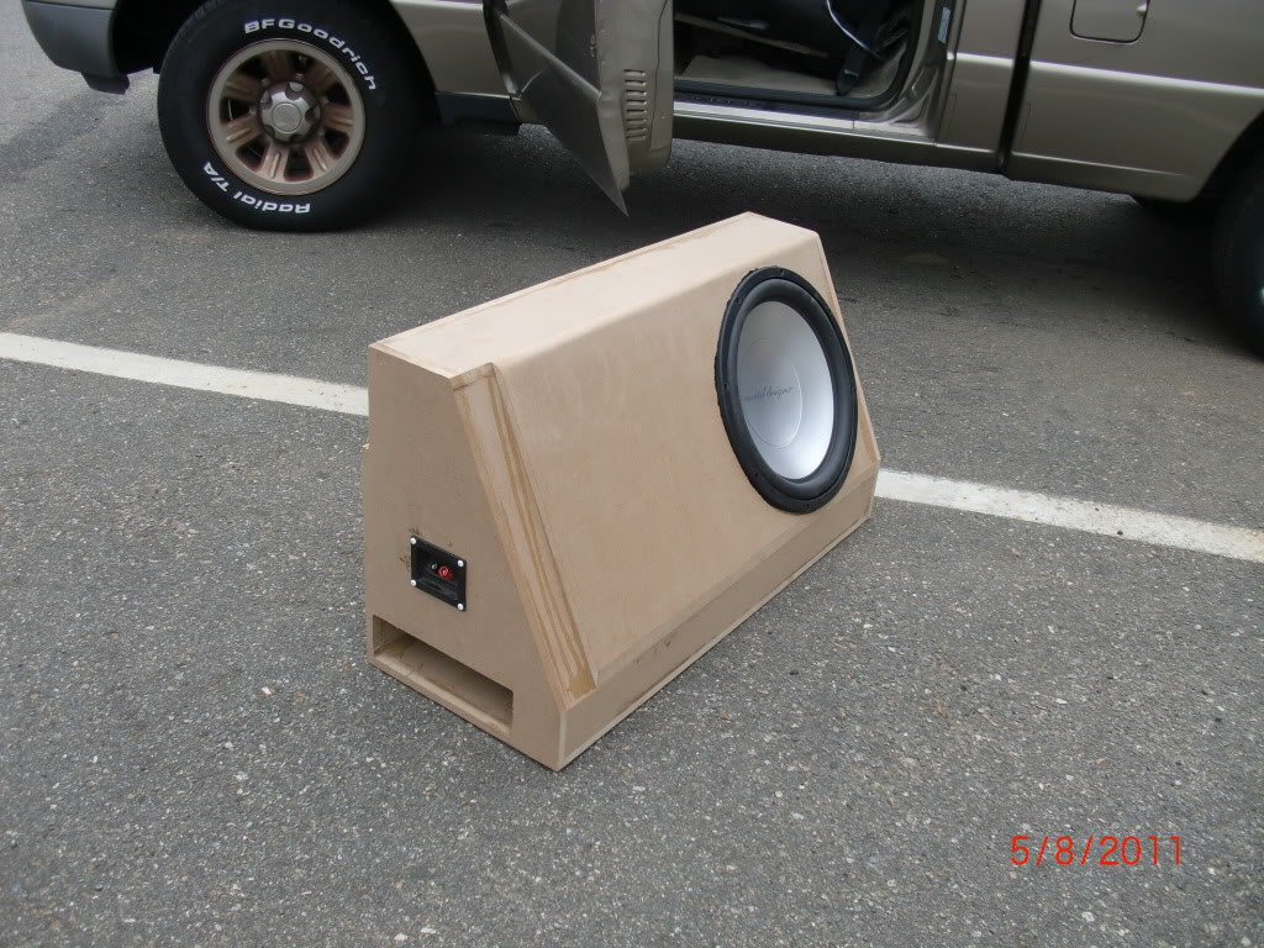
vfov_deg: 39.7
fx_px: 1315
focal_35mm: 36
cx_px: 632
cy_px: 474
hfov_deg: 51.4
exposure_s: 1/500
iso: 64
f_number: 2.8
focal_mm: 6.3
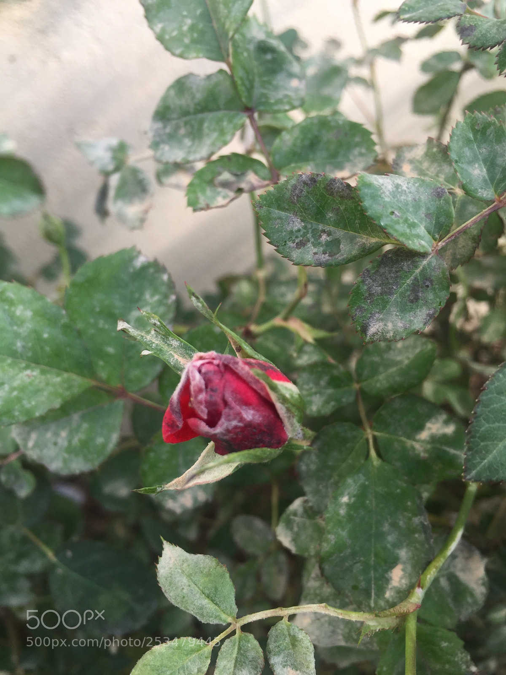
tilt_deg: -62.6
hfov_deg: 48.2
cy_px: 338
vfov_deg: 61.7
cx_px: 253
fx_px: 565
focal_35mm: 29
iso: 32
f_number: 2.2
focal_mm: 4.15
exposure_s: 1/416
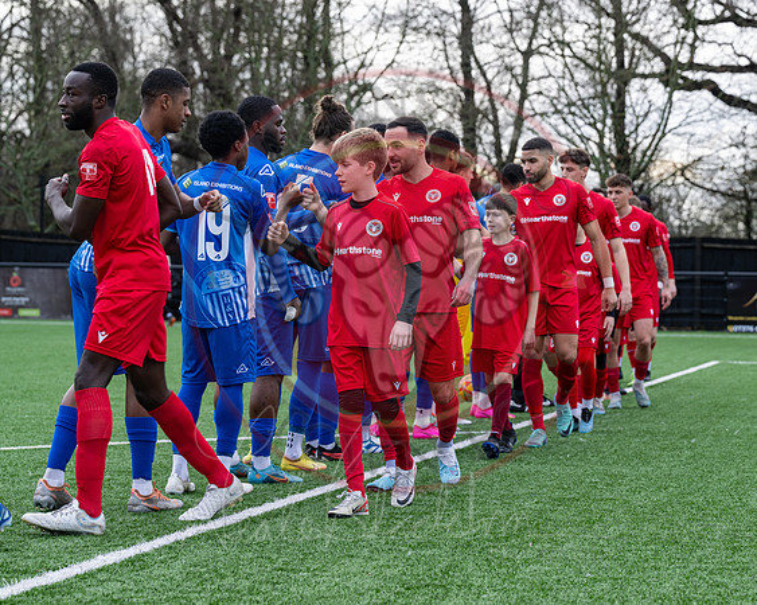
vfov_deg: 15.7
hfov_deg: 19.6
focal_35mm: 98
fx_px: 2194
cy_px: 302
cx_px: 411
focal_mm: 87
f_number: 5
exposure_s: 1/250
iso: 250
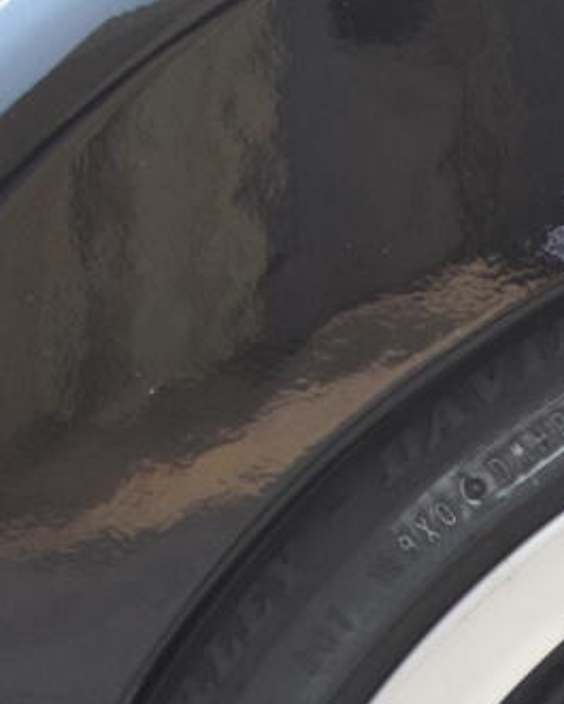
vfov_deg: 6.4
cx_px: 1124
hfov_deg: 5.1
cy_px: 1079
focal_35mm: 298
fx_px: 6212
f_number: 5.6
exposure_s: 1/500
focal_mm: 35
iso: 400
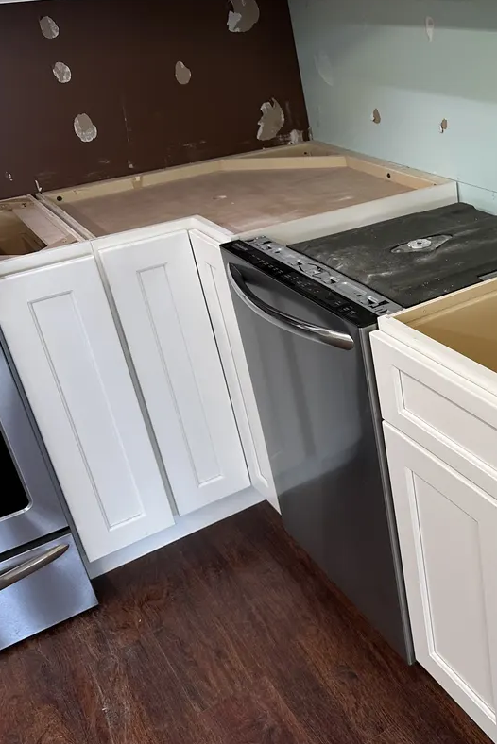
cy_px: 347
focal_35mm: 38
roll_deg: +4.0
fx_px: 786
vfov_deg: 50.6
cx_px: 518
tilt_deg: -25.3
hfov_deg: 31.9
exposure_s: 1/60
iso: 125
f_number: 1.78
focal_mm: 6.86
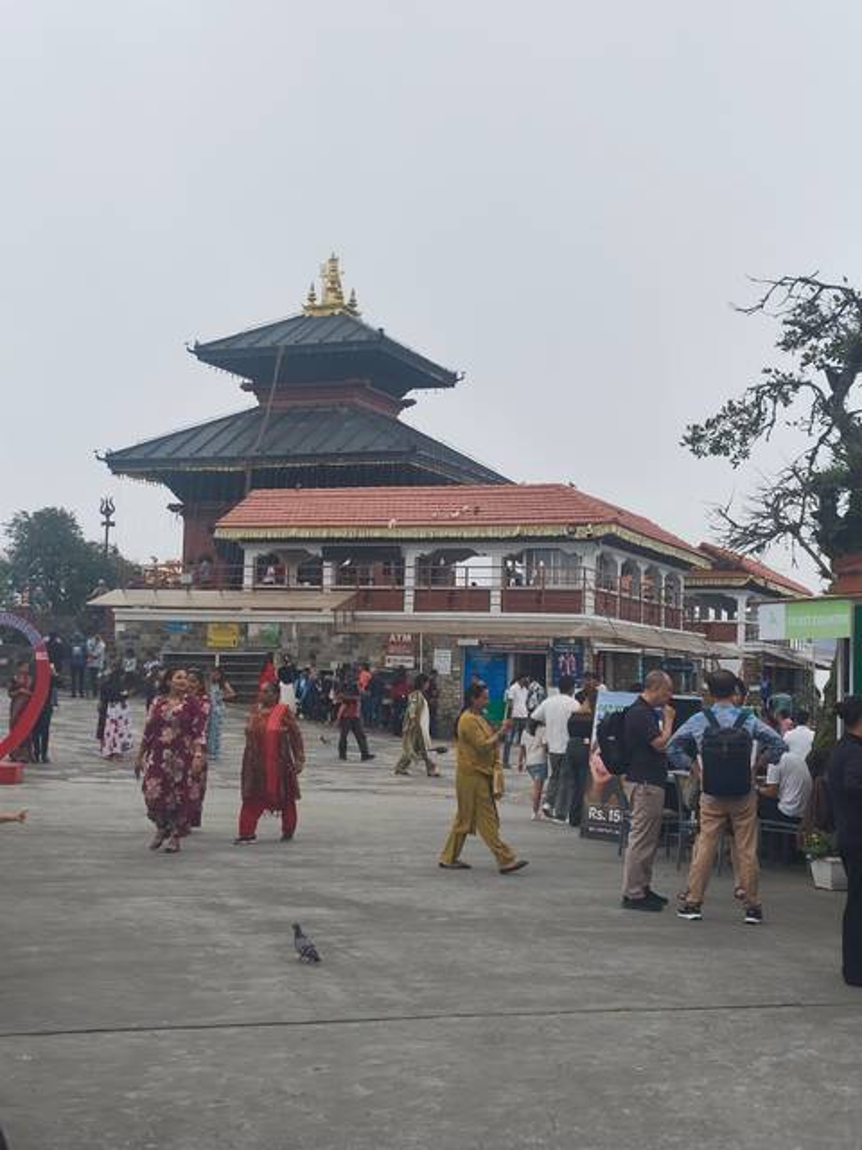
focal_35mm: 50
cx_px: 431
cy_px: 575
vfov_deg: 38.2
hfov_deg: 29.1
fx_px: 1660
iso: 50
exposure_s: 1/405
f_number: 1.88
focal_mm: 5.56
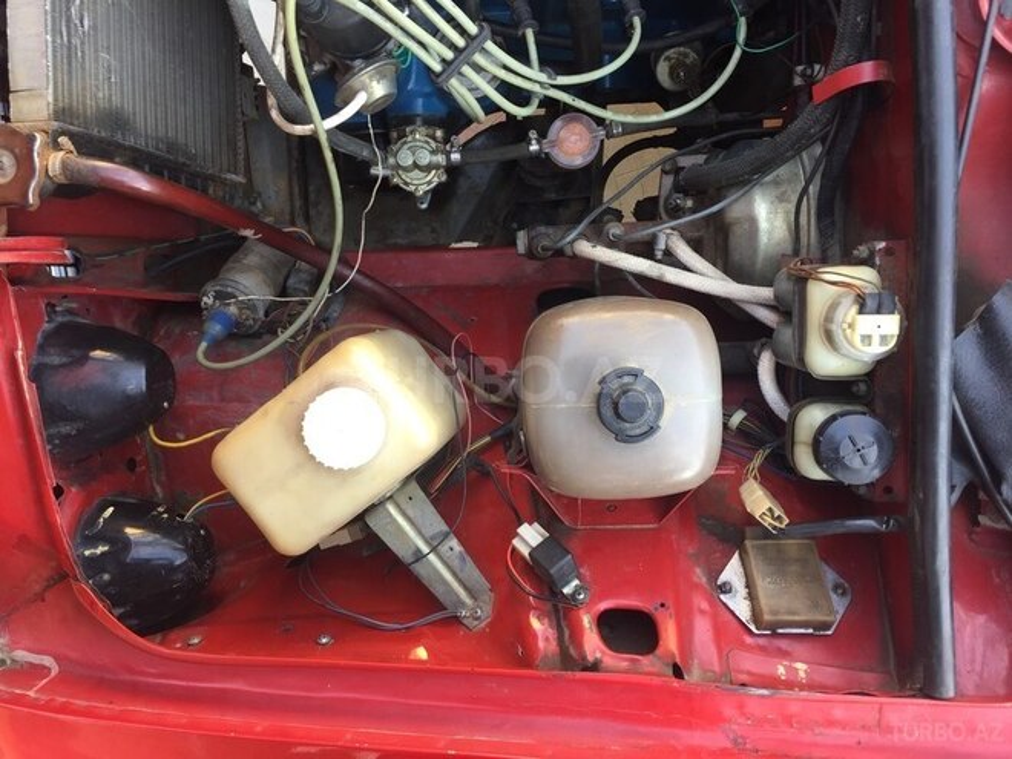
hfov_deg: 61.7
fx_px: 848
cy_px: 380
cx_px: 506
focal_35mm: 29
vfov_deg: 48.2
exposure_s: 1/50
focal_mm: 4.15
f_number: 2.2
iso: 32
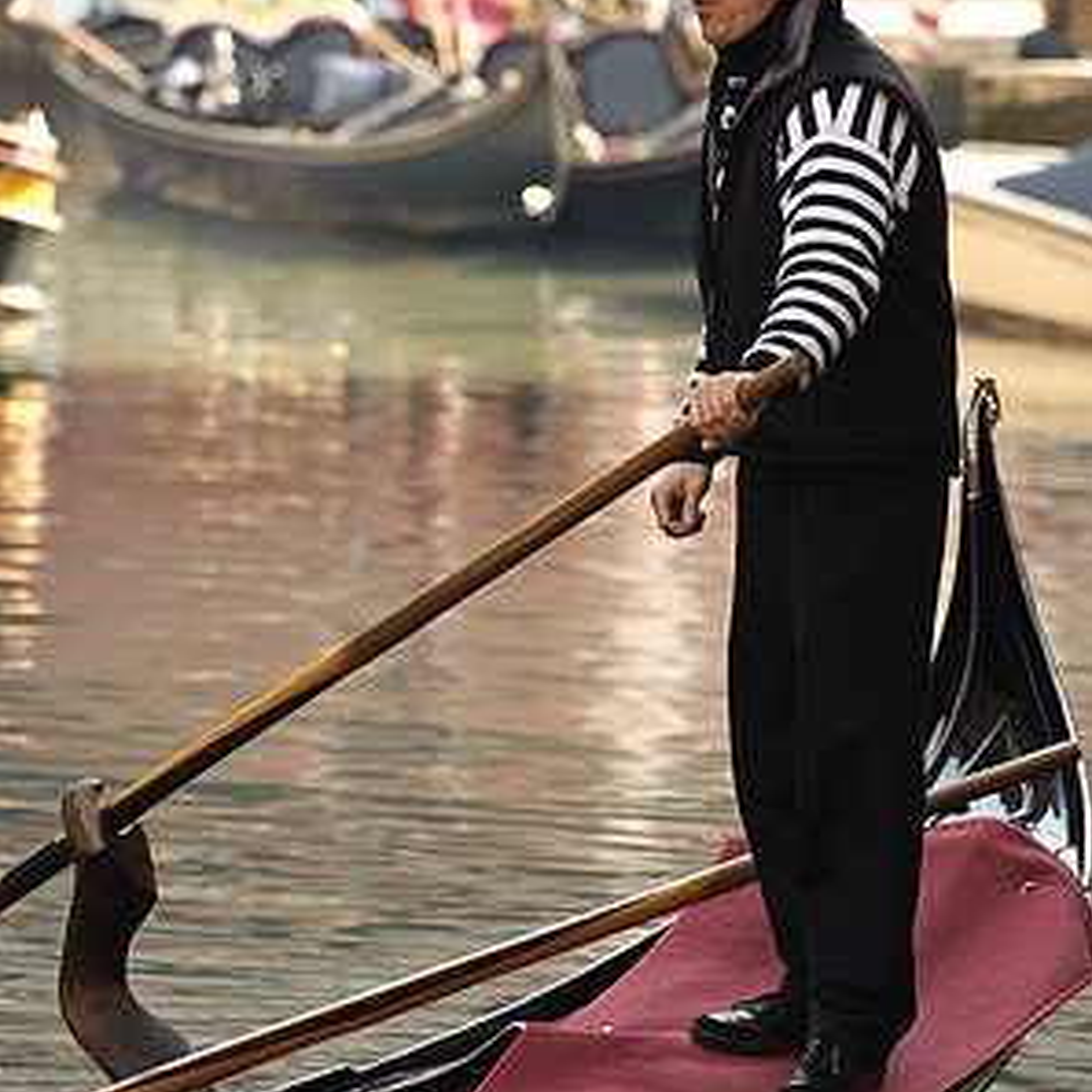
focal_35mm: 386
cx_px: 546
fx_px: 13776
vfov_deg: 4.5
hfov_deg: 4.5
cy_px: 460
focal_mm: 300
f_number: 8
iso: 800
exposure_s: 1/320
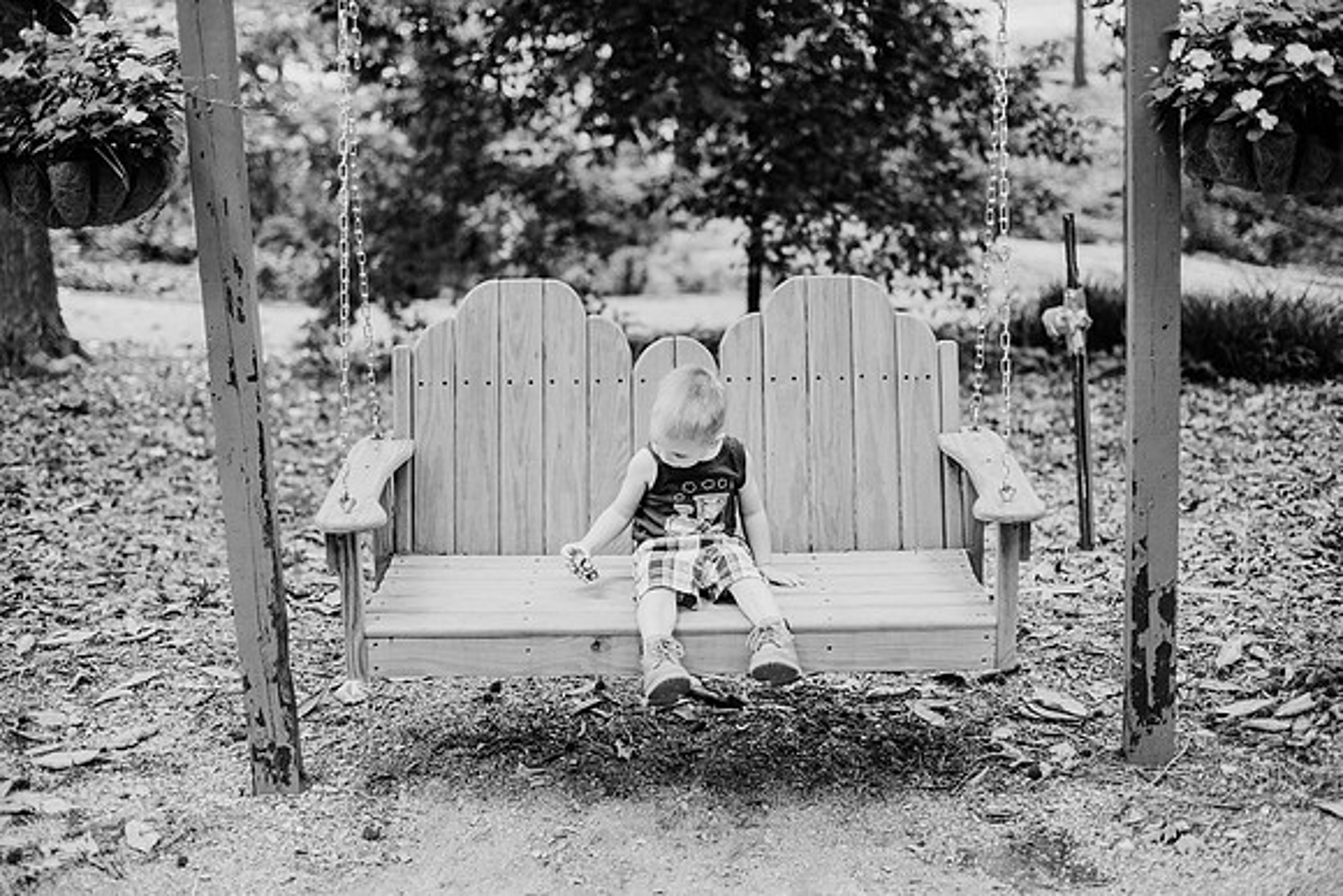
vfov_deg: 27.0
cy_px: 448
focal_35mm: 50
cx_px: 672
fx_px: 1866
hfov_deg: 39.6
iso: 200
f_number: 2.2
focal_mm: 50
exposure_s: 1/640
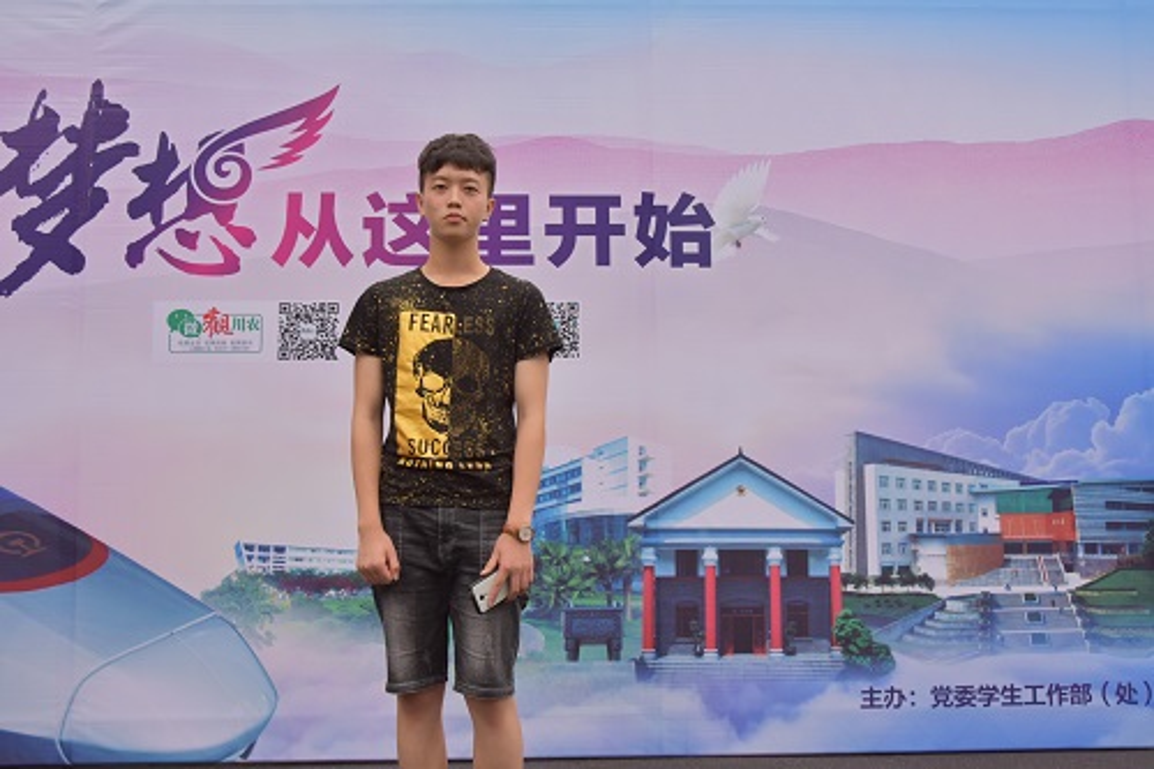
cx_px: 577
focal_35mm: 39
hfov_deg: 49.6
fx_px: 1250
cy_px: 384
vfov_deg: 34.2
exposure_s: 1/200
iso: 320
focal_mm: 26
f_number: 5.6
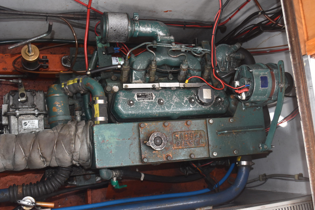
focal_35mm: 39
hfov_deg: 49.5
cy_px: 105
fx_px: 341
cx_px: 158
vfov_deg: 34.3
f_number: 5
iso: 800
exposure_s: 1/100
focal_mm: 26
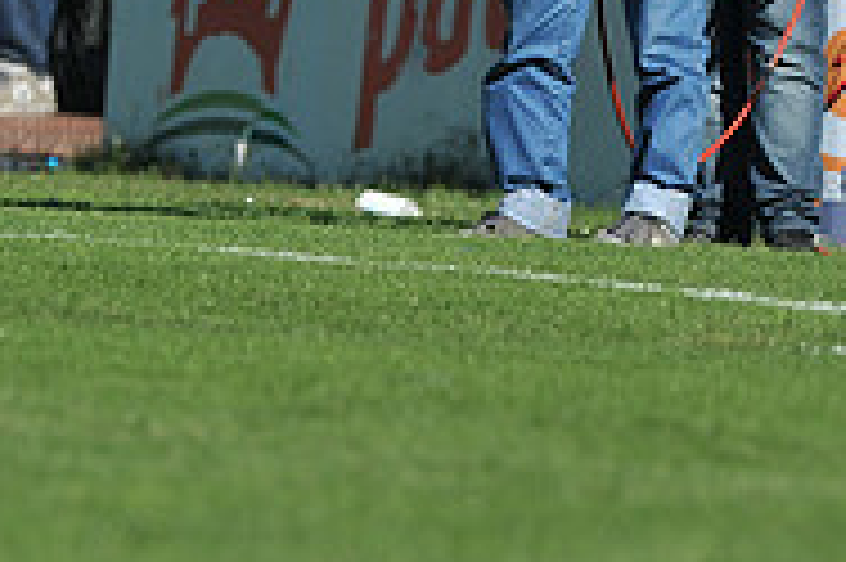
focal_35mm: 1390
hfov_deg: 1.5
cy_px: -245
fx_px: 32636
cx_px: -292
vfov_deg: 1.0
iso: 200
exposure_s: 1/3200
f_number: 3.5
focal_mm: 300
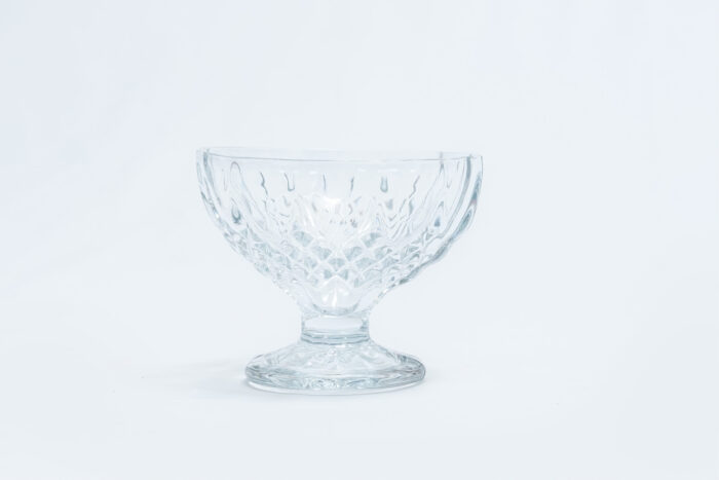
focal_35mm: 102
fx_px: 2037
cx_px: 360
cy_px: 240
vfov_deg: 13.4
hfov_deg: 20.0
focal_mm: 68
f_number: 10
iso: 2500
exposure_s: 1/125
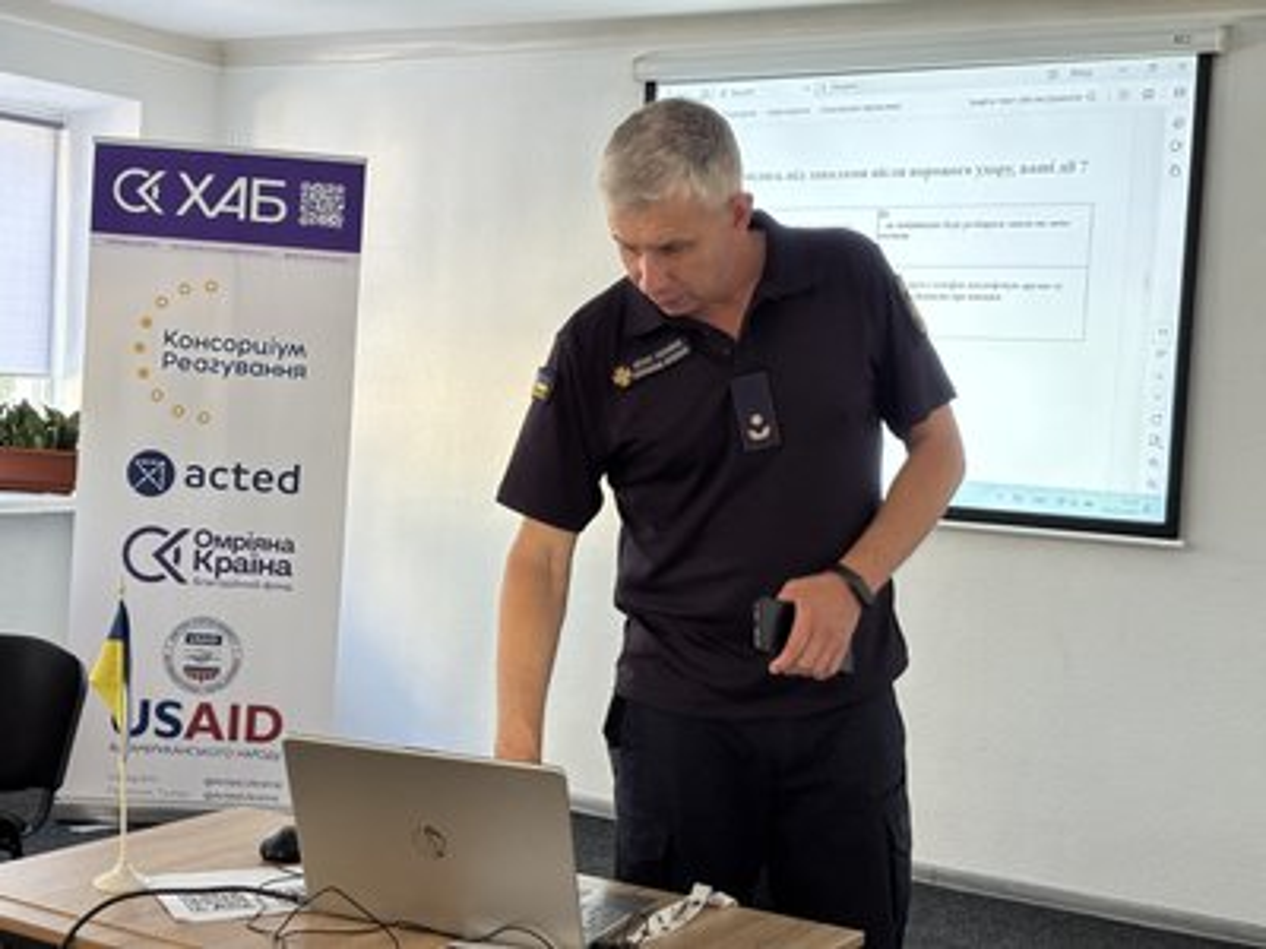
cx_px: 633
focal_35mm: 52
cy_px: 474
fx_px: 1902
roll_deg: -3.2
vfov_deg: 28.0
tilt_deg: -3.3
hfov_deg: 36.8
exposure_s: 1/60
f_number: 1.6
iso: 100
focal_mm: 5.96
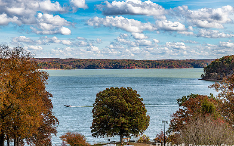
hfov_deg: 26.8
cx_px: 121
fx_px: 491
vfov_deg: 16.9
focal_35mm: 77
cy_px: 80
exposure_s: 1/500
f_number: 7.1
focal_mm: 70
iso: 160
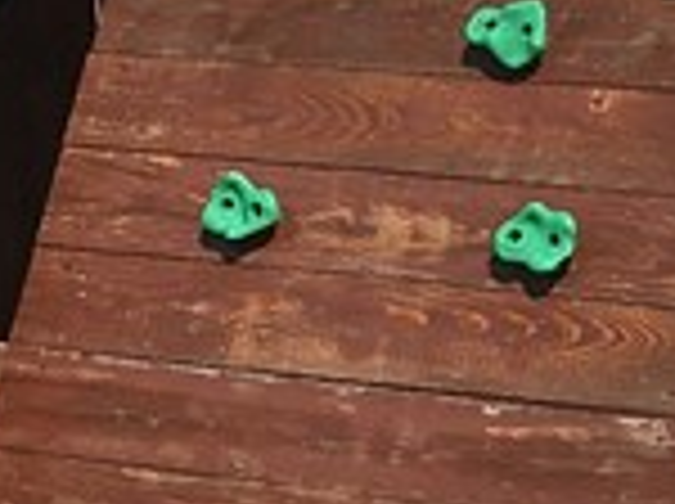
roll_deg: +0.1
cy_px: -50
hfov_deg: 10.0
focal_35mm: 198
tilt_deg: -1.4
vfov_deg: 7.4
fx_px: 3855
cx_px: 302
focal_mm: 4.15
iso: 25
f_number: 2.2
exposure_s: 1/1789
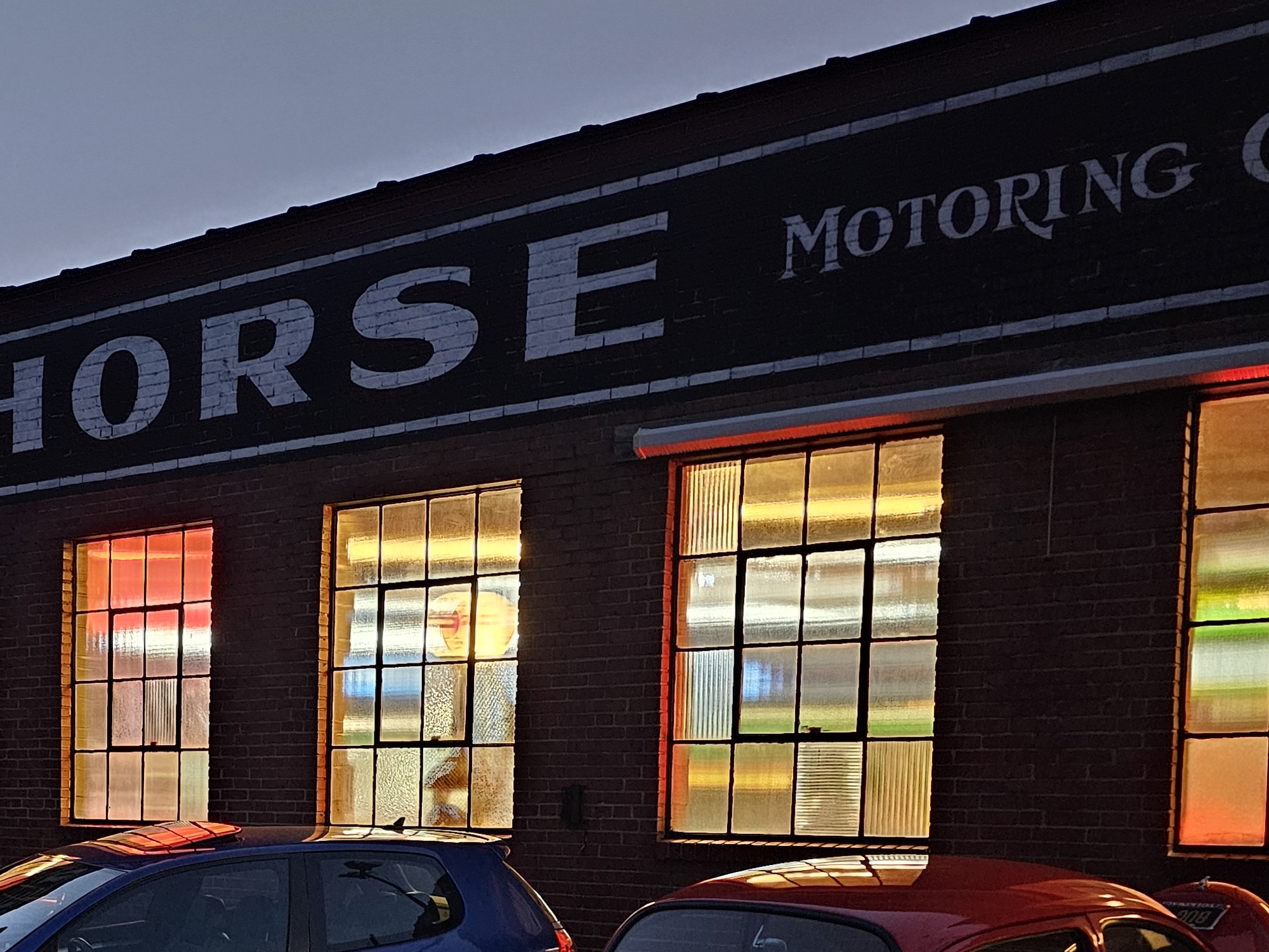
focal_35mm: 46
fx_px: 1686
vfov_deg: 29.9
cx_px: 133
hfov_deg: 38.5
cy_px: 888
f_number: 1.7
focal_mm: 6.3
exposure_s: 1/24
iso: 800
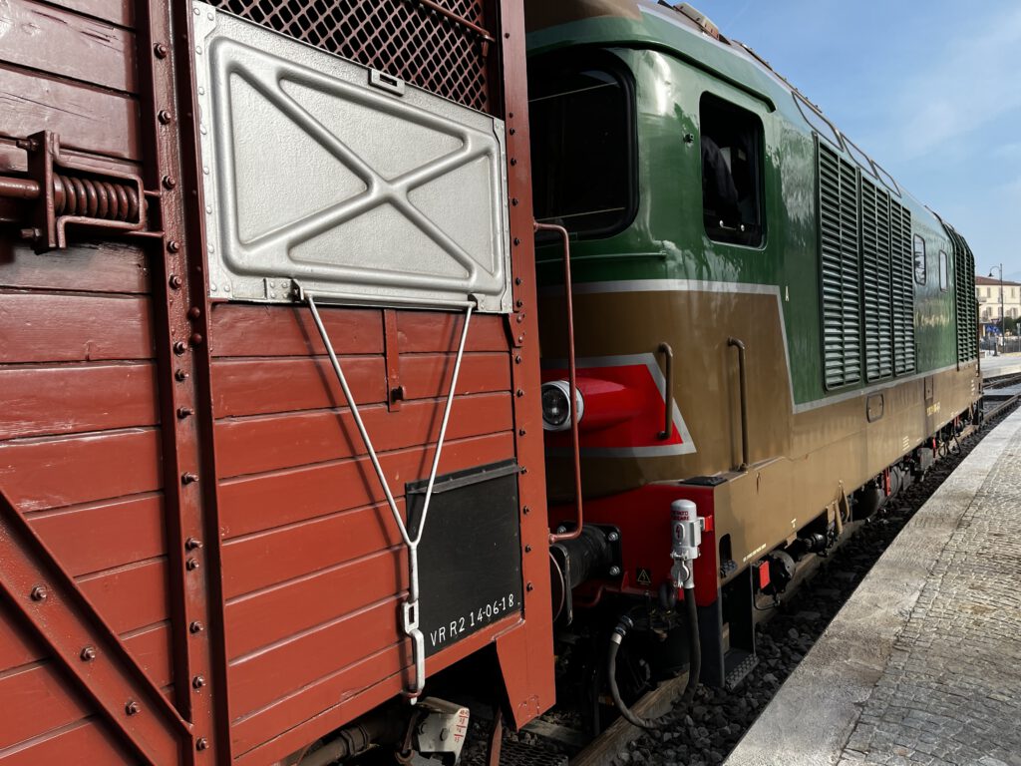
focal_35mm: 26
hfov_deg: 67.3
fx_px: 767
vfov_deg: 53.1
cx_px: 510
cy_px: 383
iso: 50
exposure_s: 1/878
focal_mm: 5.1
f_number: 1.6
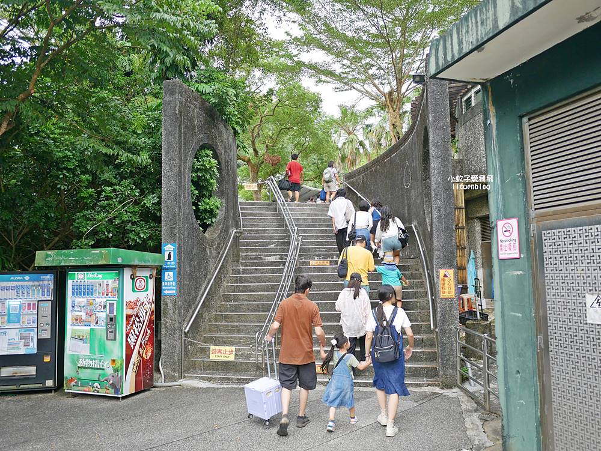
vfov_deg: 49.8
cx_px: 300
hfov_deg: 63.4
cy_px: 226
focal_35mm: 28
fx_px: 486
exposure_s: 1/125
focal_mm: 14
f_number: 2.5
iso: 200
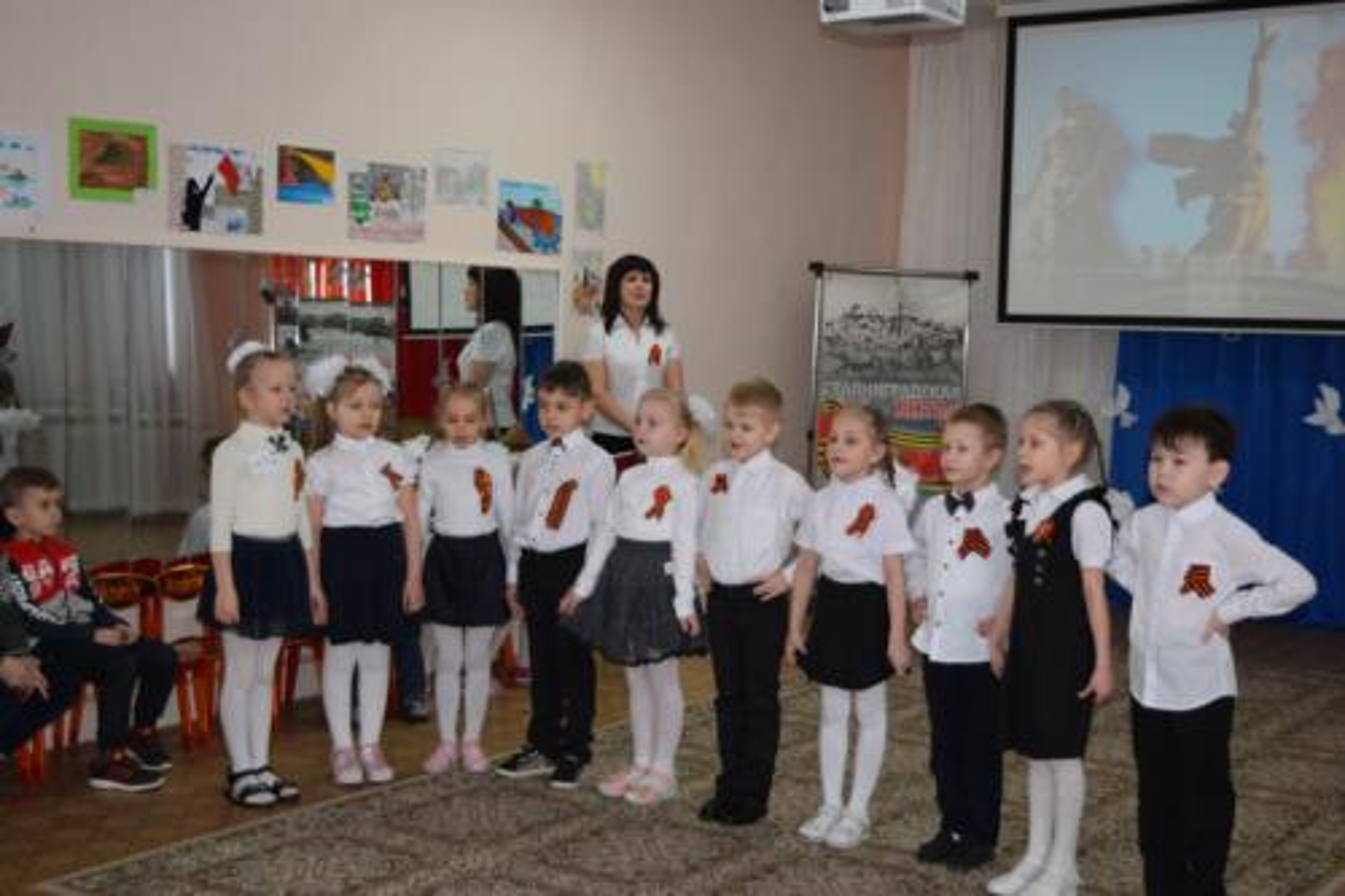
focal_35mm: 46
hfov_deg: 42.3
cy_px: 448
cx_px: 672
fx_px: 1737
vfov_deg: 28.9
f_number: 4.2
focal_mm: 31
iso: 450
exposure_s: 1/60
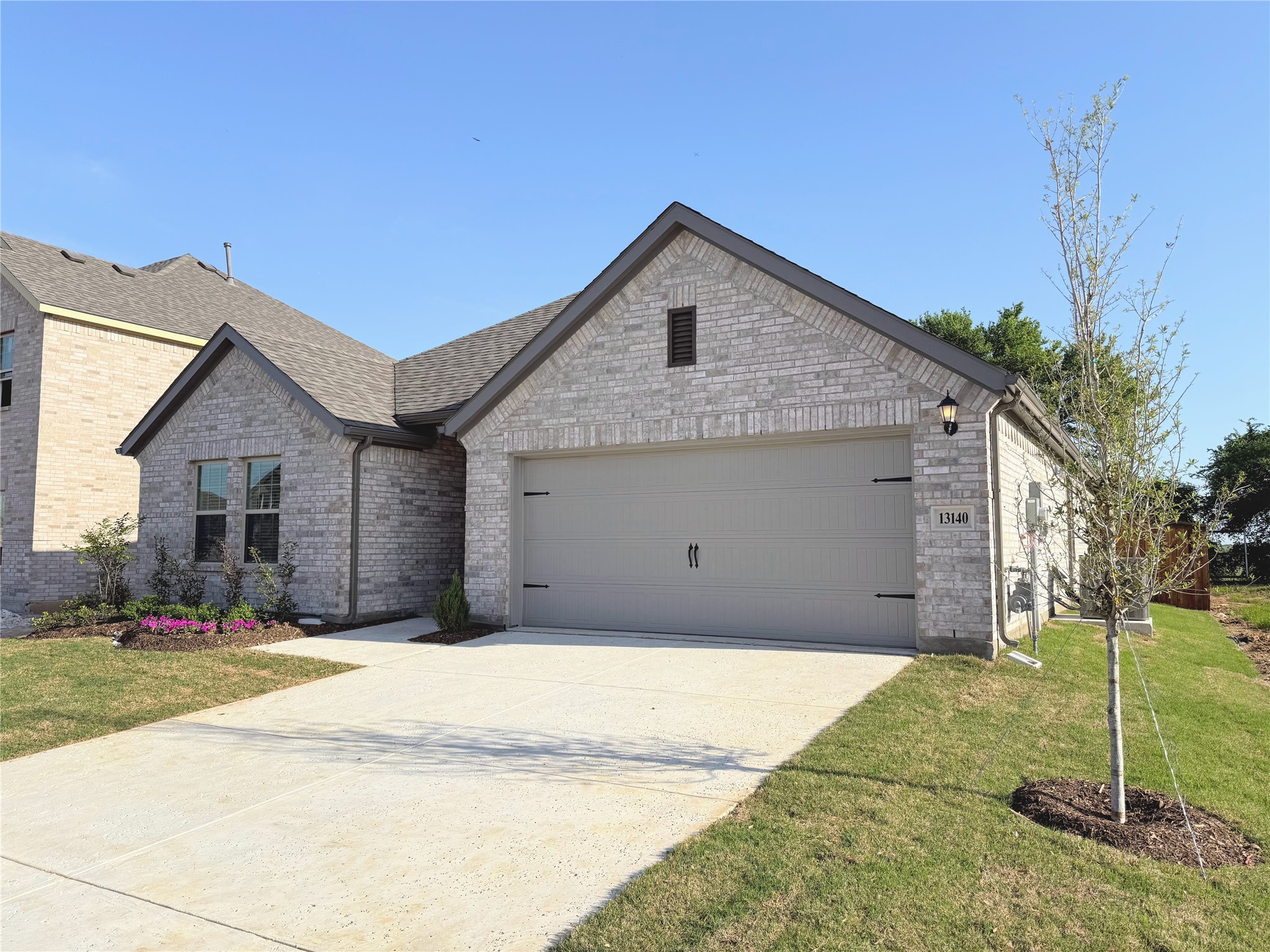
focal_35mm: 24
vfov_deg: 56.8
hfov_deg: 71.6
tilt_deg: +4.6
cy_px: 476
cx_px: 635
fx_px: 881
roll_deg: +0.1
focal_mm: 6.76
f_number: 1.78
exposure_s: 1/4975
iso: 80
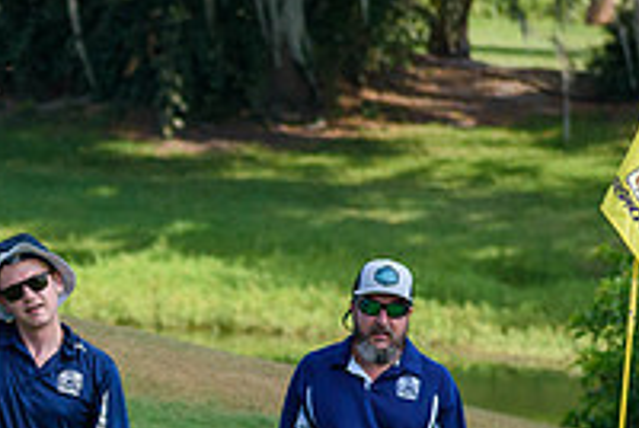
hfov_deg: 3.2
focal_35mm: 638
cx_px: -170
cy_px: 589
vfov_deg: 2.2
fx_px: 11341
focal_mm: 135
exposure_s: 1/1600
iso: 400
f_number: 5
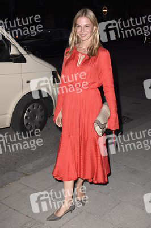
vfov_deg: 41.1
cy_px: 114
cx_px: 76
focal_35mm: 48
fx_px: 303
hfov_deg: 28.0
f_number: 6.3
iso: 1000
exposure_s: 1/160
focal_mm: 32
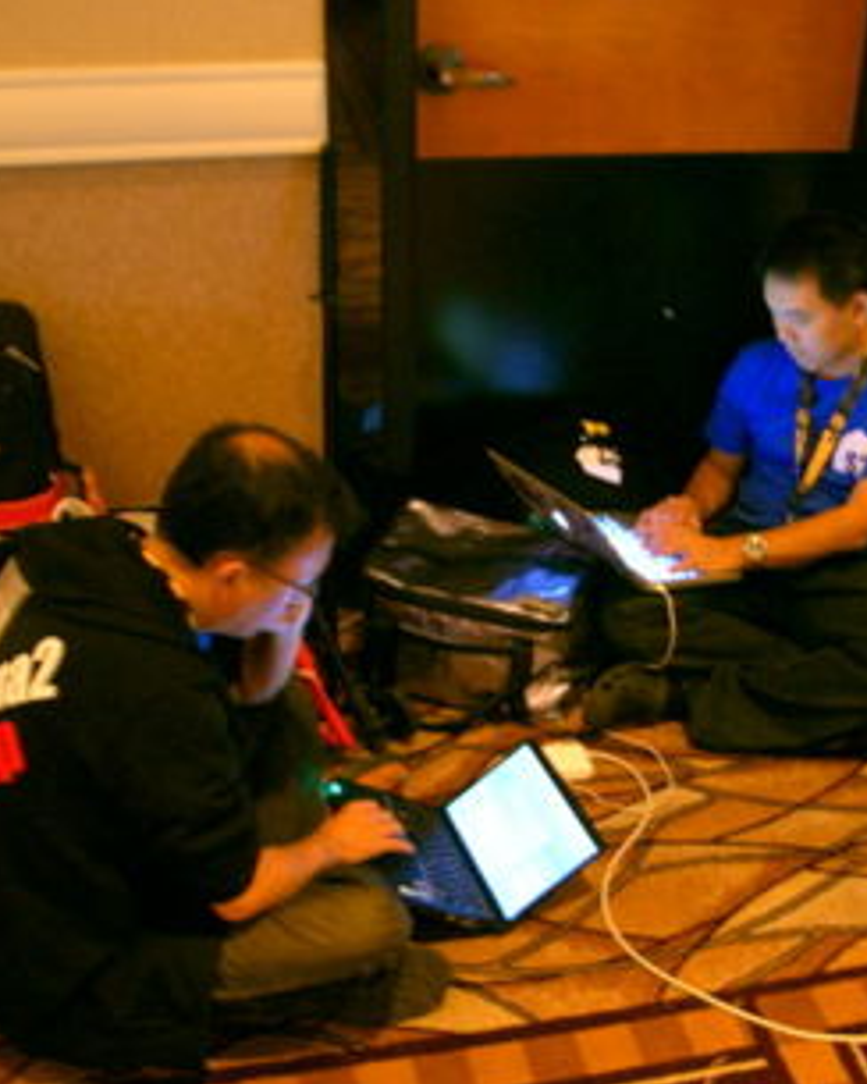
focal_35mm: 39
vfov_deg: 46.8
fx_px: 1251
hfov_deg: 38.1
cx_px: 522
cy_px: 538
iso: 400
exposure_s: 1.6
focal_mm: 18
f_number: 3.5
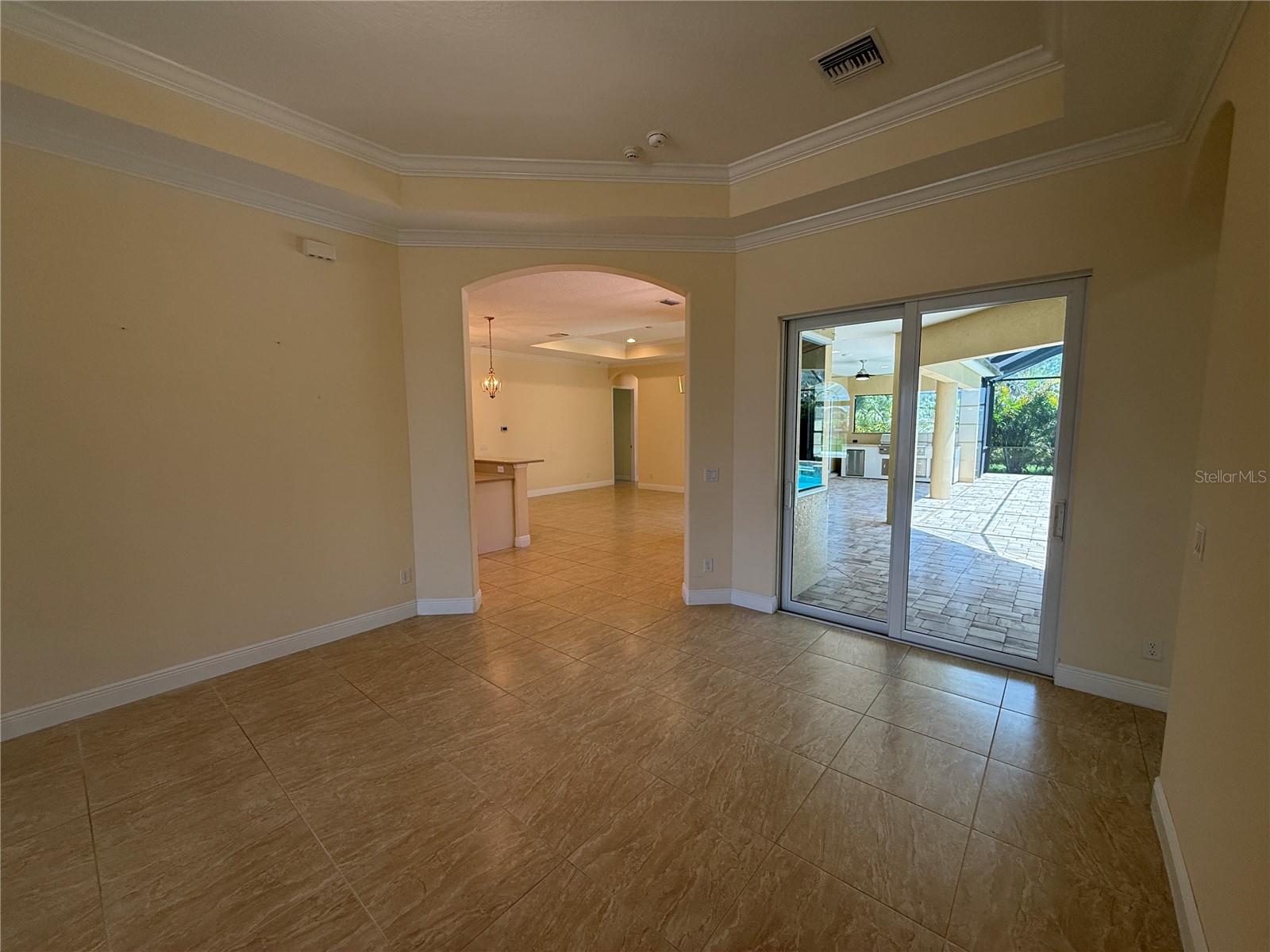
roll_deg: +0.2
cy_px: 476
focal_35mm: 14
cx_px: 635
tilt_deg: -5.6
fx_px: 514
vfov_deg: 85.7
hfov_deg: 102.1
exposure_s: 1/120
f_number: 2.2
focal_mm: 2.22
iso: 100
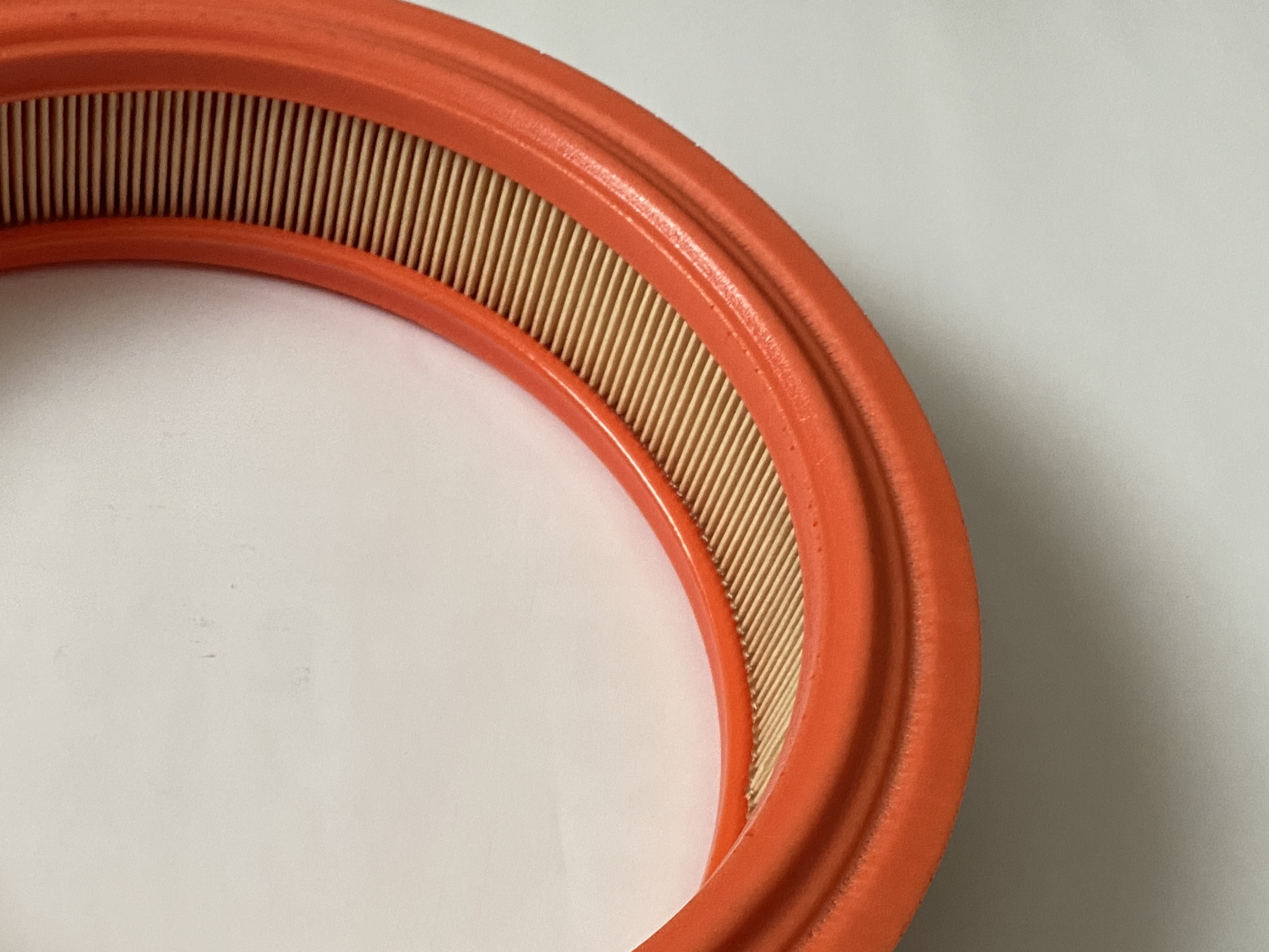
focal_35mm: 49
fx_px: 1797
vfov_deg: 29.1
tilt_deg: -60.4
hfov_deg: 36.9
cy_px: 734
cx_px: 169
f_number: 1.8
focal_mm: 4.25
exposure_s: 1/60
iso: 200
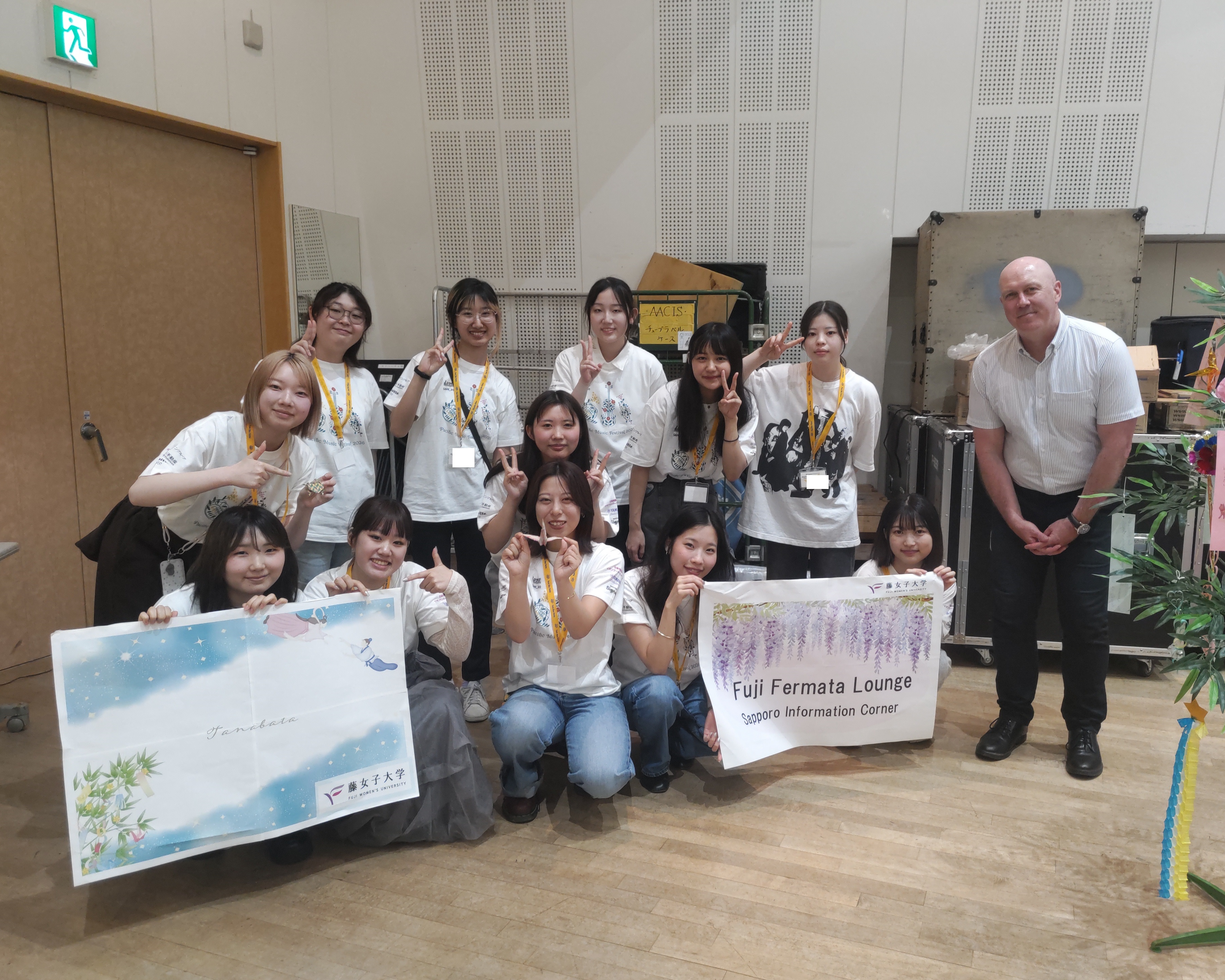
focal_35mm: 28
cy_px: 491
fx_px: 1015
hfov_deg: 62.1
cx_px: 658
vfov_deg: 51.5
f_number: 1.79
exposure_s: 1/100
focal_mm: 4.8
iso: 246
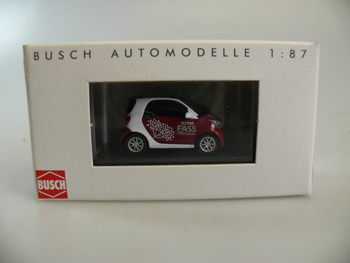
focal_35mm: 35
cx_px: 175
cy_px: 132
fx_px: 354
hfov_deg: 52.6
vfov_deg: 40.7
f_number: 2.8
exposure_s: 1/125
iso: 100
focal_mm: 7.4
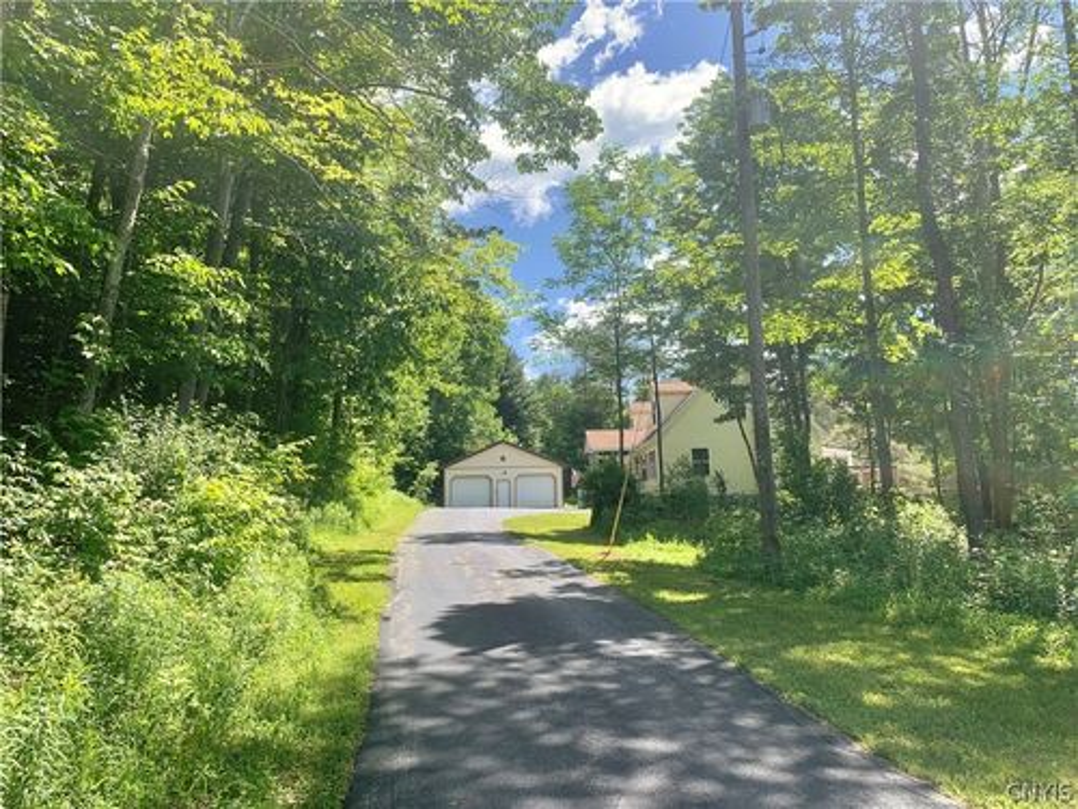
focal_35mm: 26
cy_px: 404
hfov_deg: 67.3
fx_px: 810
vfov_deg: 53.1
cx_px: 539
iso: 25
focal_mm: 4.25
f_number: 1.8
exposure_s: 1/1100
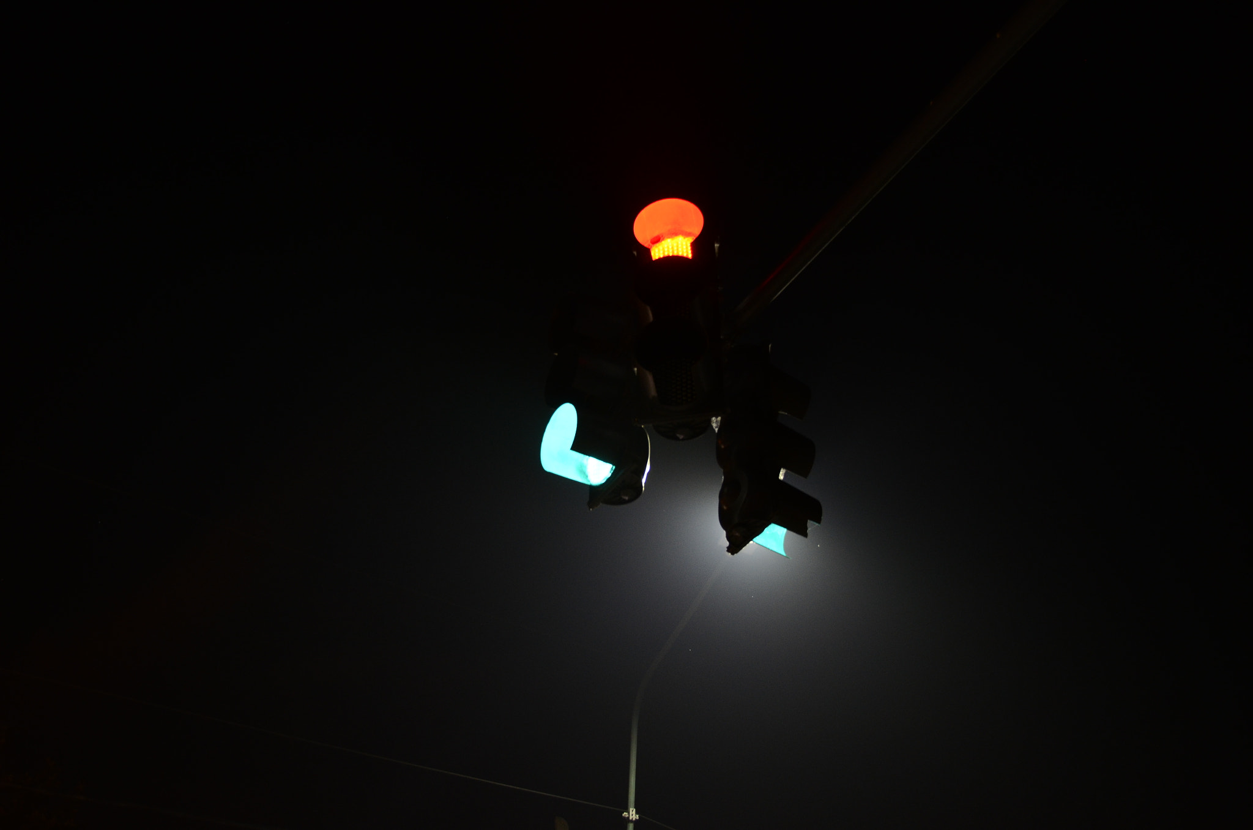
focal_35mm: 36
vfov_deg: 36.7
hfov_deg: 53.2
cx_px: 626
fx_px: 1250
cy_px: 415
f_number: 3.8
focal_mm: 24
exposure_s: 1/15
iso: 800
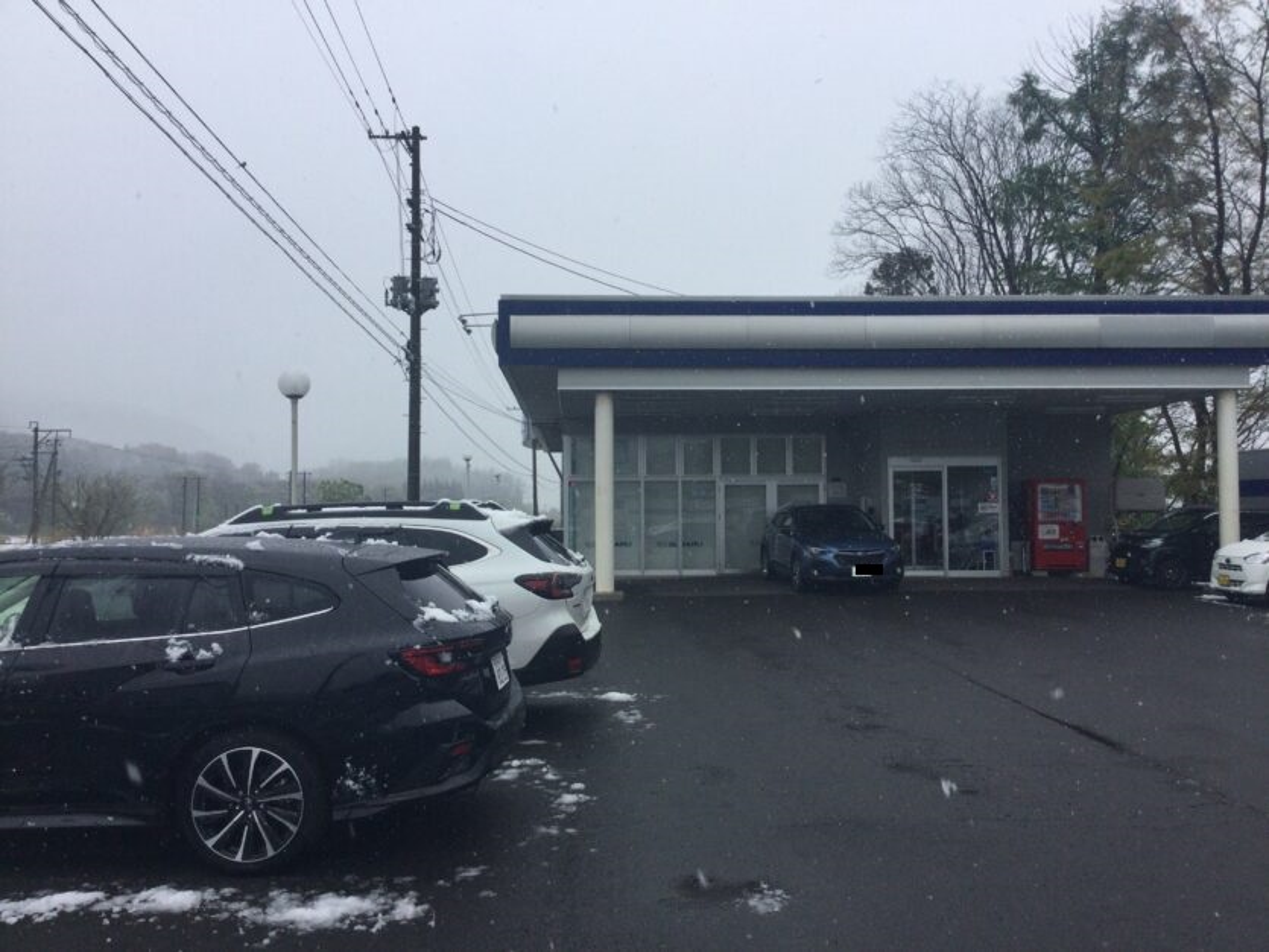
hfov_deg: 58.4
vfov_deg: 45.4
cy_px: 476
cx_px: 634
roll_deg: +0.2
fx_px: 1136
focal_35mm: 31
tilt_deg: +1.1
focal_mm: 3.3
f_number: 2.4
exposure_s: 1/823
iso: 25
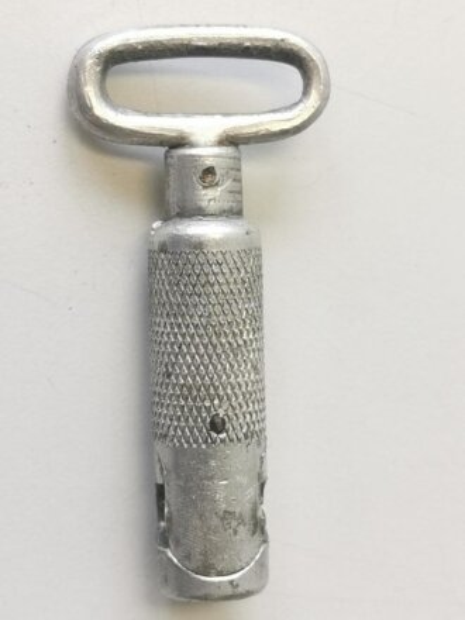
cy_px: 310
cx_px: 232
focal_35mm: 98
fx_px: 1755
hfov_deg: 15.1
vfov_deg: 20.0
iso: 50
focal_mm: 5.56
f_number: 1.6
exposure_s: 1/100
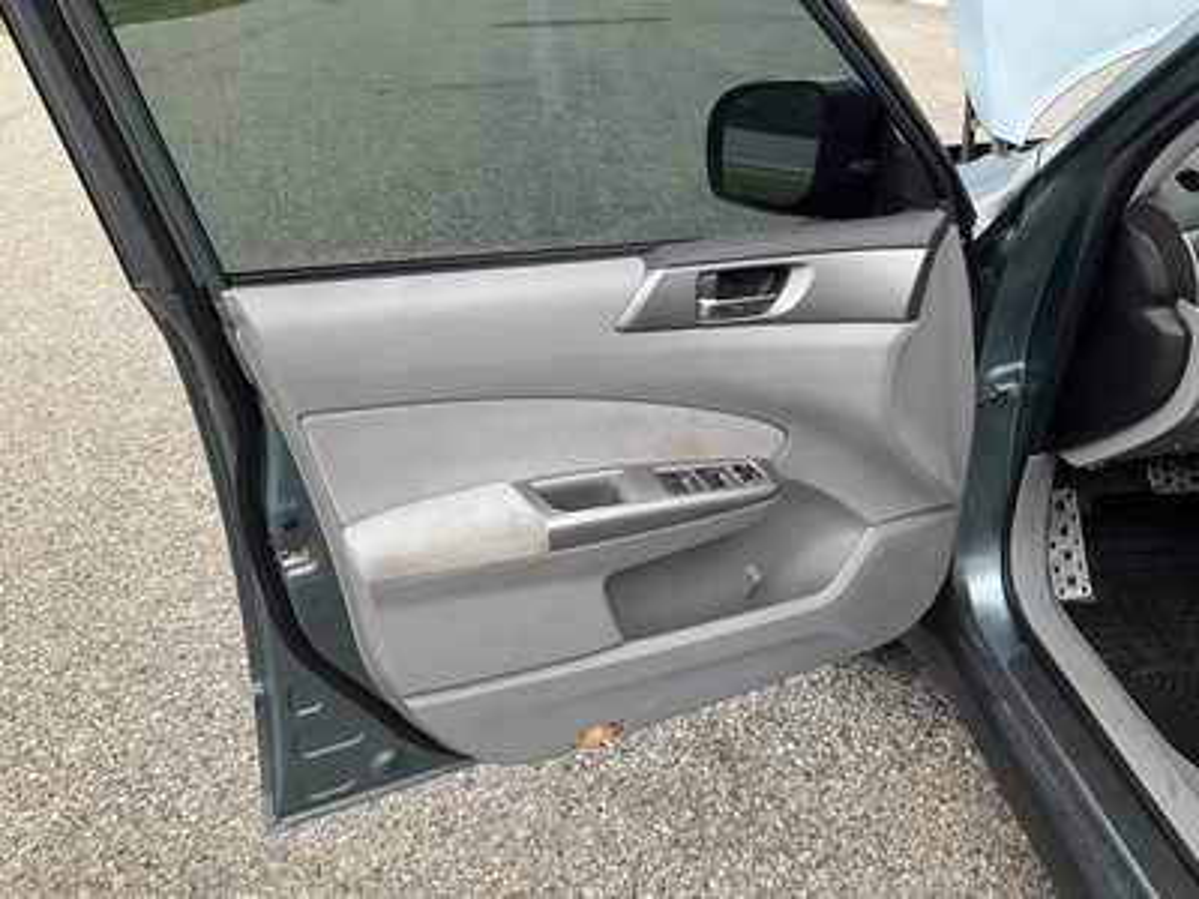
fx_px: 1004
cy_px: 450
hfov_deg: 61.7
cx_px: 600
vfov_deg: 48.2
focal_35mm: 29
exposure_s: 1/279
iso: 25
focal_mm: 3
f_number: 1.8
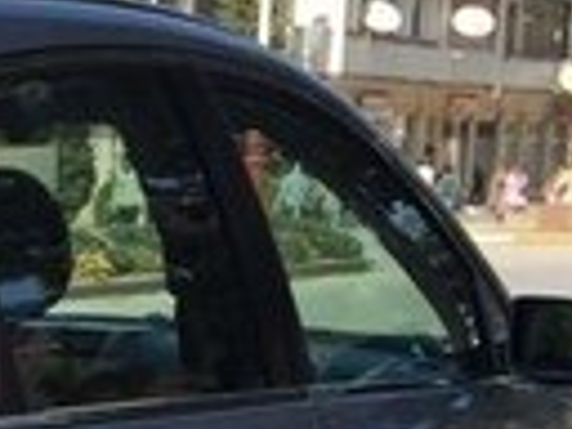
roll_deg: -1.1
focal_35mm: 149
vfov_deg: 9.6
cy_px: 713
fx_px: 2462
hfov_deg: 12.1
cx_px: -483
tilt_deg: -11.7
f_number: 2.2
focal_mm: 4.15
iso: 32
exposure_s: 1/1041
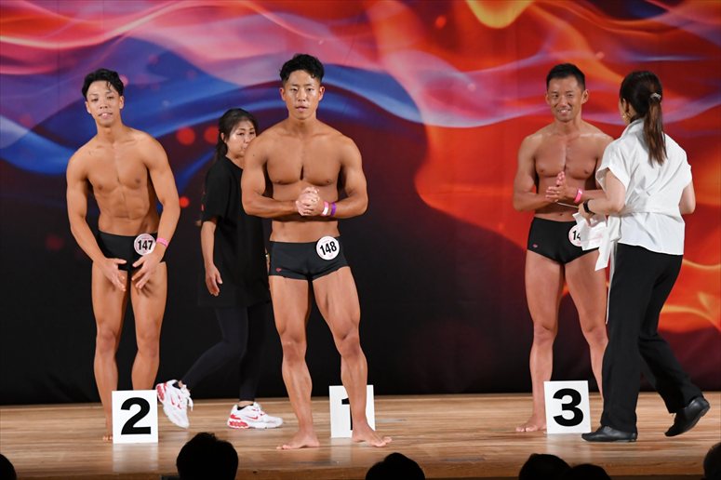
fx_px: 4344
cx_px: 360
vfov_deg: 6.3
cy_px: 240
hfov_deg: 9.5
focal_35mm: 217
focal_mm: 145
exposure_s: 1/400
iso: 3200
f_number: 5.6
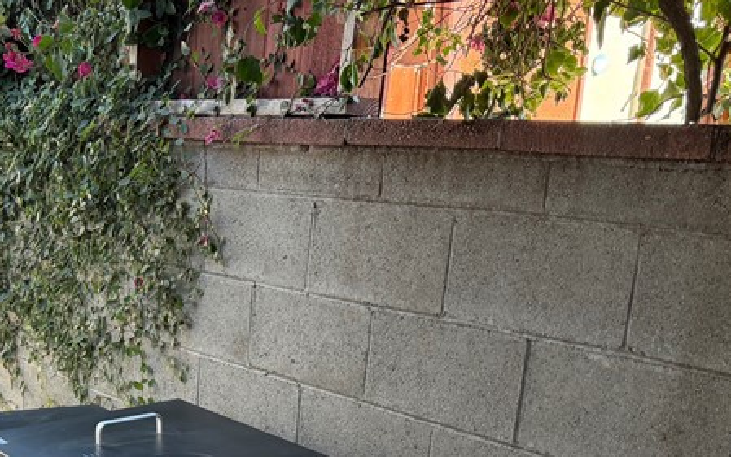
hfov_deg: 33.6
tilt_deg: -17.1
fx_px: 1156
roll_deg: -0.3
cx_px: 104
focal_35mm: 58
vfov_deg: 21.4
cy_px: 485
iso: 100
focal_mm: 6.76
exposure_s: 1/243
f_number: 1.78
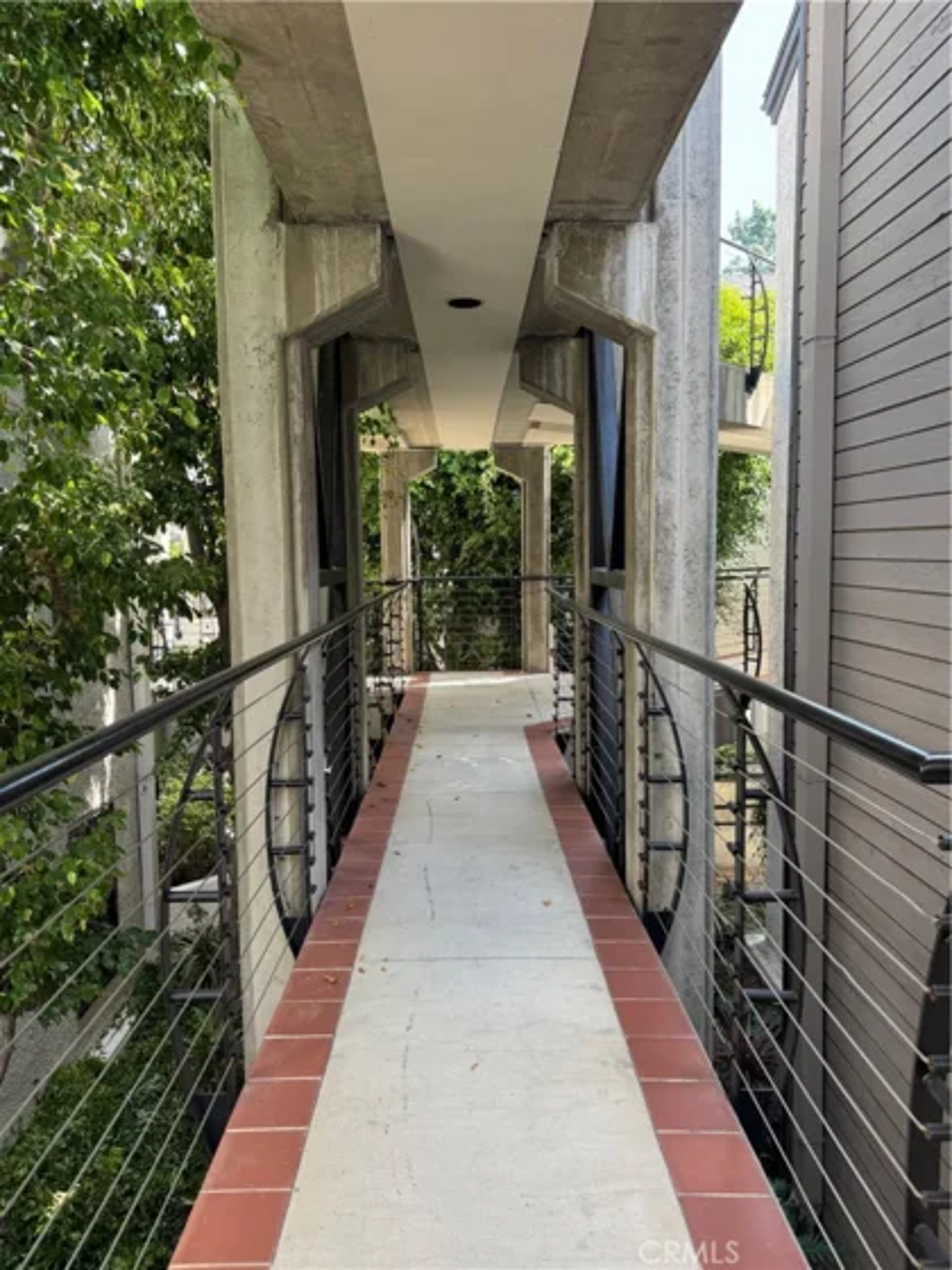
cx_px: 476
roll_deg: +1.6
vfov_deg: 71.6
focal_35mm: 24
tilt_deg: -5.5
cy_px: 635
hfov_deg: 56.8
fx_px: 880
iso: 64
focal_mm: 6.76
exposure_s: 1/150
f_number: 1.78
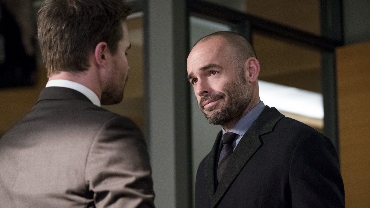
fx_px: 1158
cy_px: 109
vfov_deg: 10.3
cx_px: 185
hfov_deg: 18.2
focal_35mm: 118
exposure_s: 1/400
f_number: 3.2
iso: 8000
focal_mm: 74.4
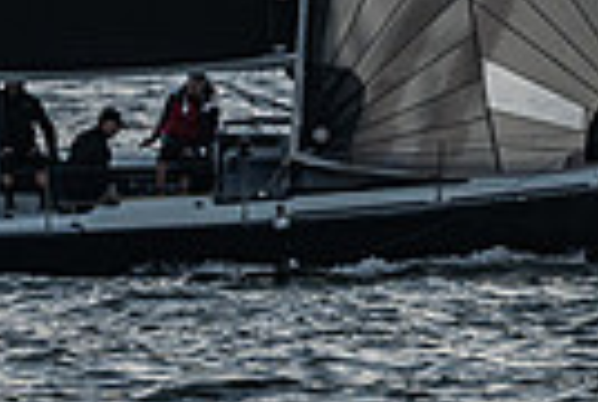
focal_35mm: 1372
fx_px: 22841
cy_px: -531
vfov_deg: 1.0
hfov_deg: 1.5
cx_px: 301
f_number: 5.6
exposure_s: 1/3200
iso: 400
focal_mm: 280
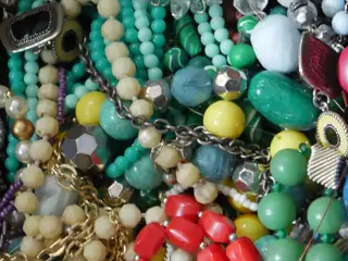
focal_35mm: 173
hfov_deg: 11.3
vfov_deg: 8.6
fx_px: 1739
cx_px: 332
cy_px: 229
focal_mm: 27
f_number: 5.3
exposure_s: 1/60
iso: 1250
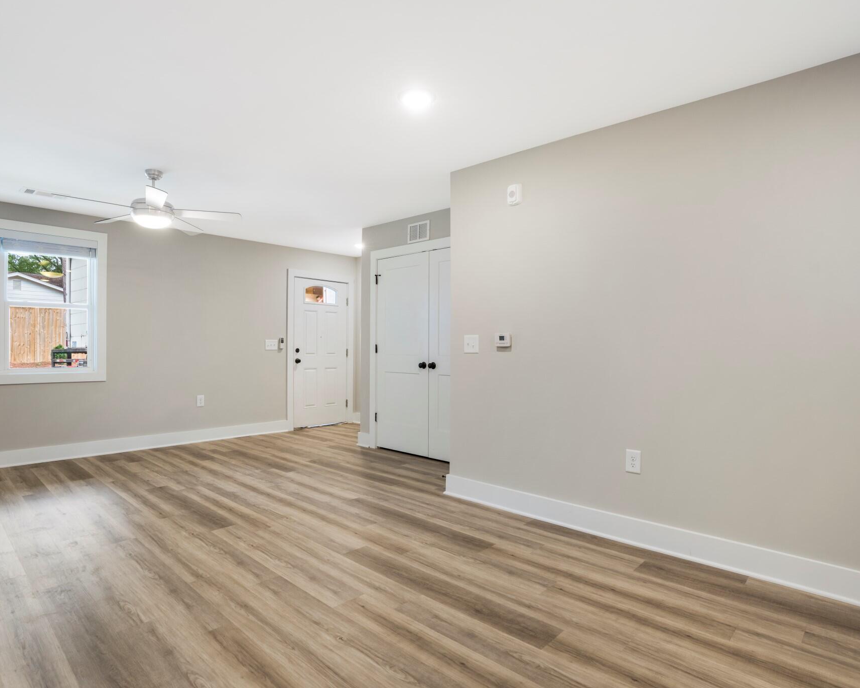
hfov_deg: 83.2
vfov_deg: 70.8
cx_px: 406
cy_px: 358
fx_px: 484
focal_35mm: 19
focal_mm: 16
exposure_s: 1/3
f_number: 8
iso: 400
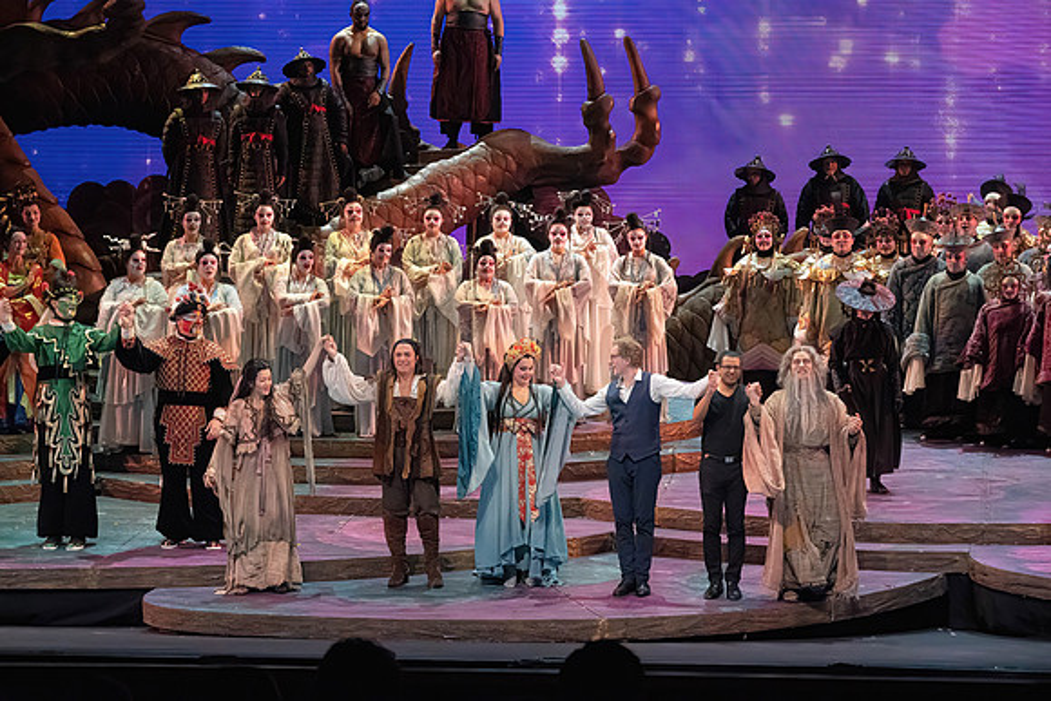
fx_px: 3592
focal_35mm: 123
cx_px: 526
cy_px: 350
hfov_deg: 16.6
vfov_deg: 11.2
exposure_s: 1/1000
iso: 20000
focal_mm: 123
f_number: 10
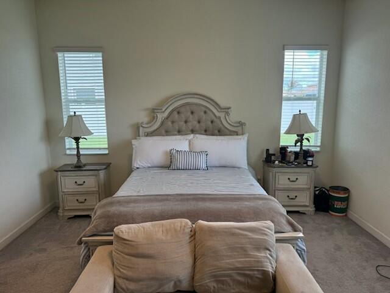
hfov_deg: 71.6
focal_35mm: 24
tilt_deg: -10.9
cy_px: 146
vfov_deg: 56.8
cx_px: 195
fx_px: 270
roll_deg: +0.3
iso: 100
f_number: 1.78
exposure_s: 1/156
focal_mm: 6.76
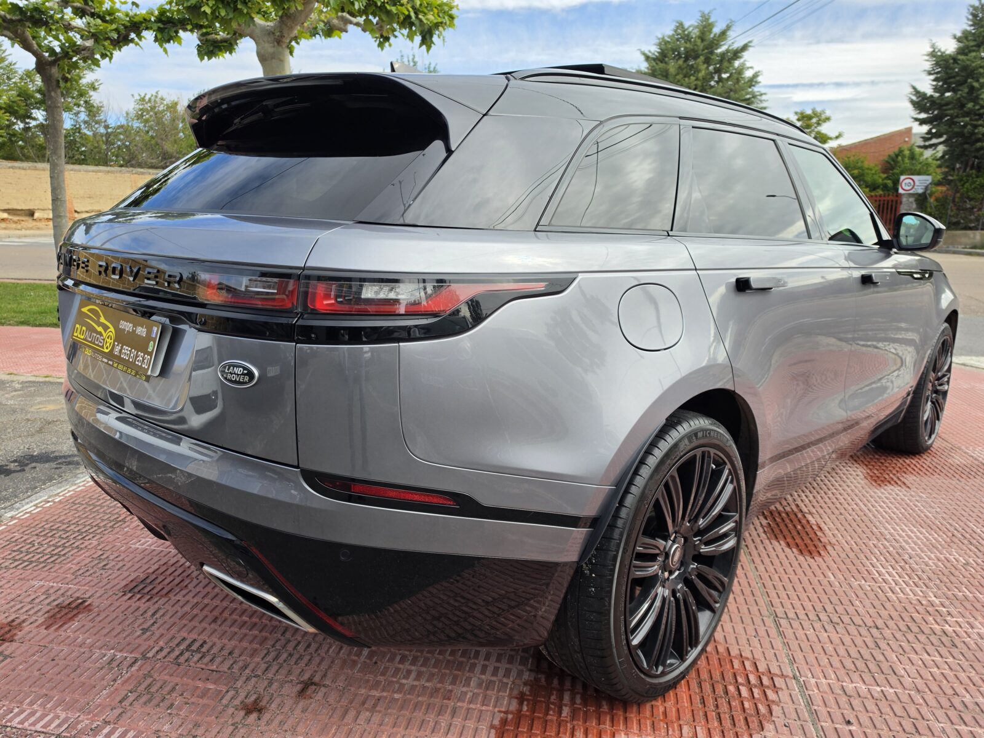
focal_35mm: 23
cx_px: 492
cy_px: 369
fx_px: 654
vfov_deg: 58.9
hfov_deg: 73.9
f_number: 1.4
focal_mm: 6.5
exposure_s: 1/3327
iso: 64
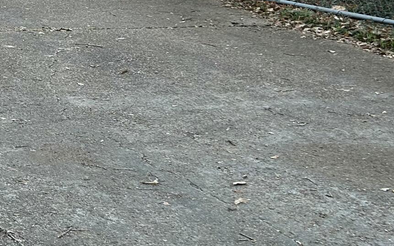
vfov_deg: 13.4
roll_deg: -0.4
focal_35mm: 96
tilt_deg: -6.4
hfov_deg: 19.4
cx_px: -163
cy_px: 0
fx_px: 1031
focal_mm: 5.7
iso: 64
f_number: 1.5
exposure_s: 1/164
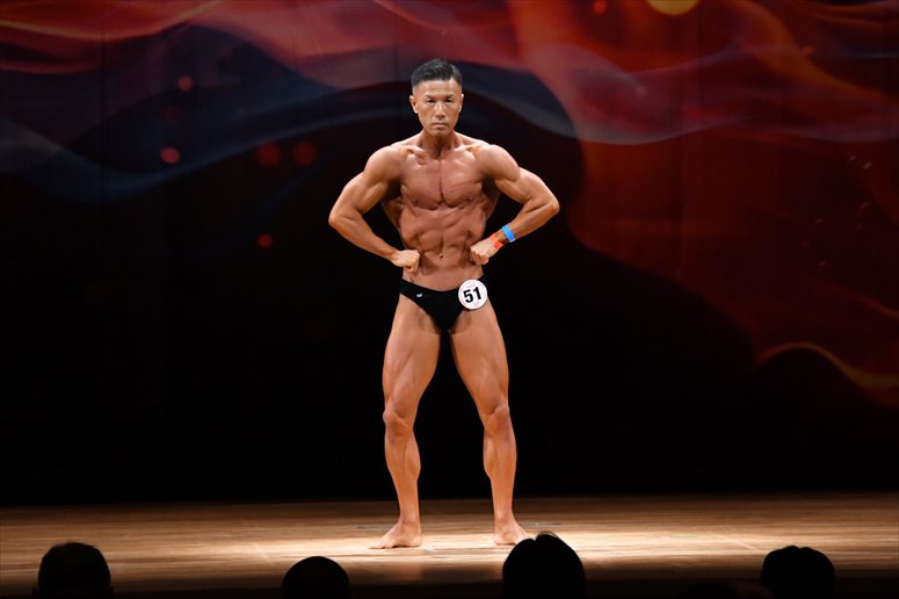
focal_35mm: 225
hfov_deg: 9.2
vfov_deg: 6.1
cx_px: 450
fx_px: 5616
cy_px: 300
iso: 4000
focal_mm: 150
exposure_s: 1/400
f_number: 5.6
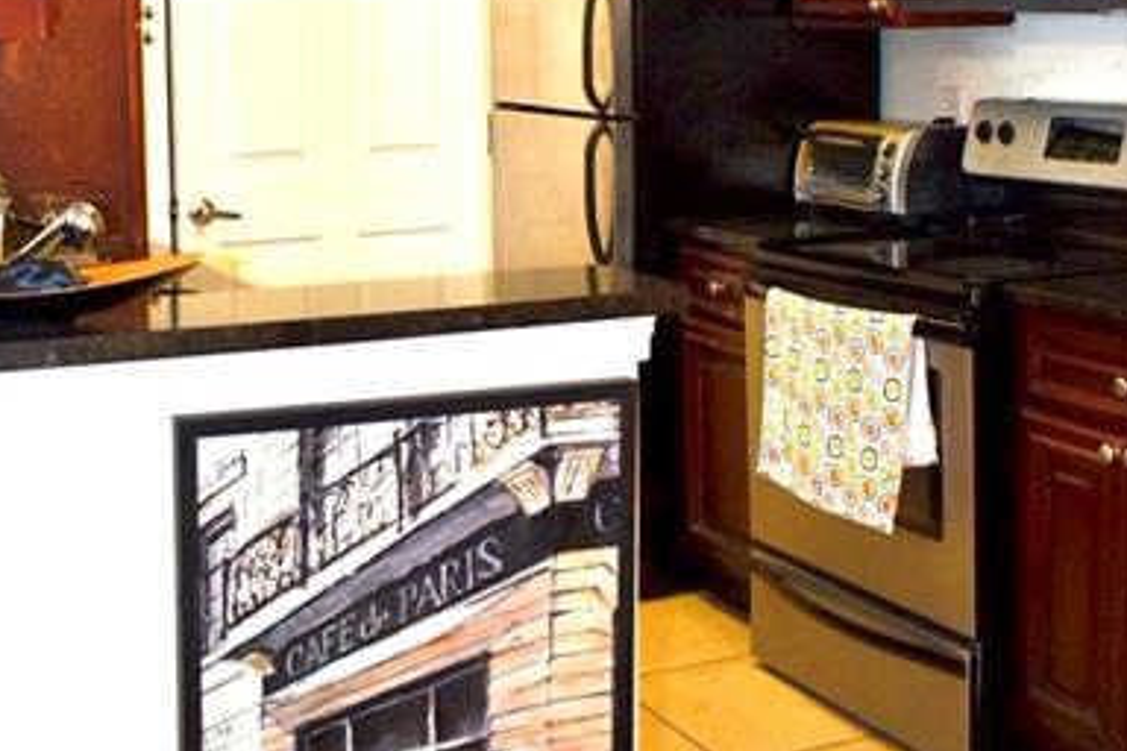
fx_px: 1690
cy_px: 97
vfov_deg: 24.4
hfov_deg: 36.9
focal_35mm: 54
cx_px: 534
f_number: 3.5
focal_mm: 18
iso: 1000
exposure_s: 1/125
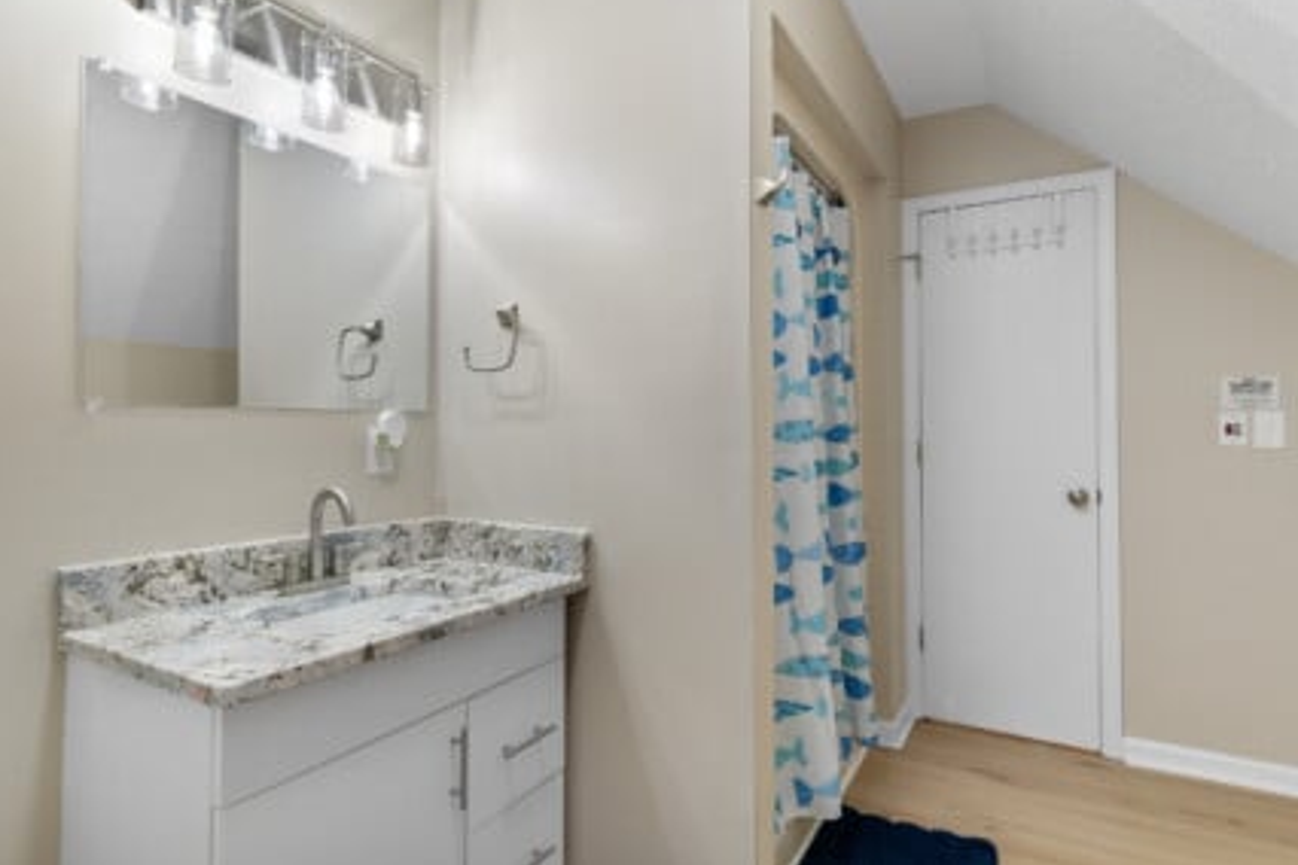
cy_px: 414
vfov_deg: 64.5
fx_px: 685
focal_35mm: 19
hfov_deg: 86.9
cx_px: 670
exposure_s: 1/6
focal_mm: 12
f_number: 4.8
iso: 100
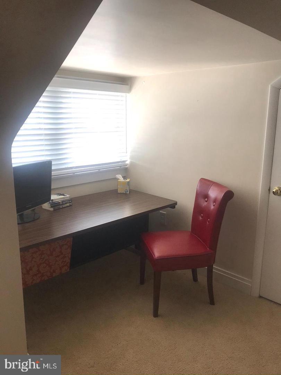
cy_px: 188
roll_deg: -0.5
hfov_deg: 49.7
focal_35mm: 28
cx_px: 140
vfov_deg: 63.4
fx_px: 303
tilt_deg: -10.5
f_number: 1.8
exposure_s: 1/60
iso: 25
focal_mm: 3.99
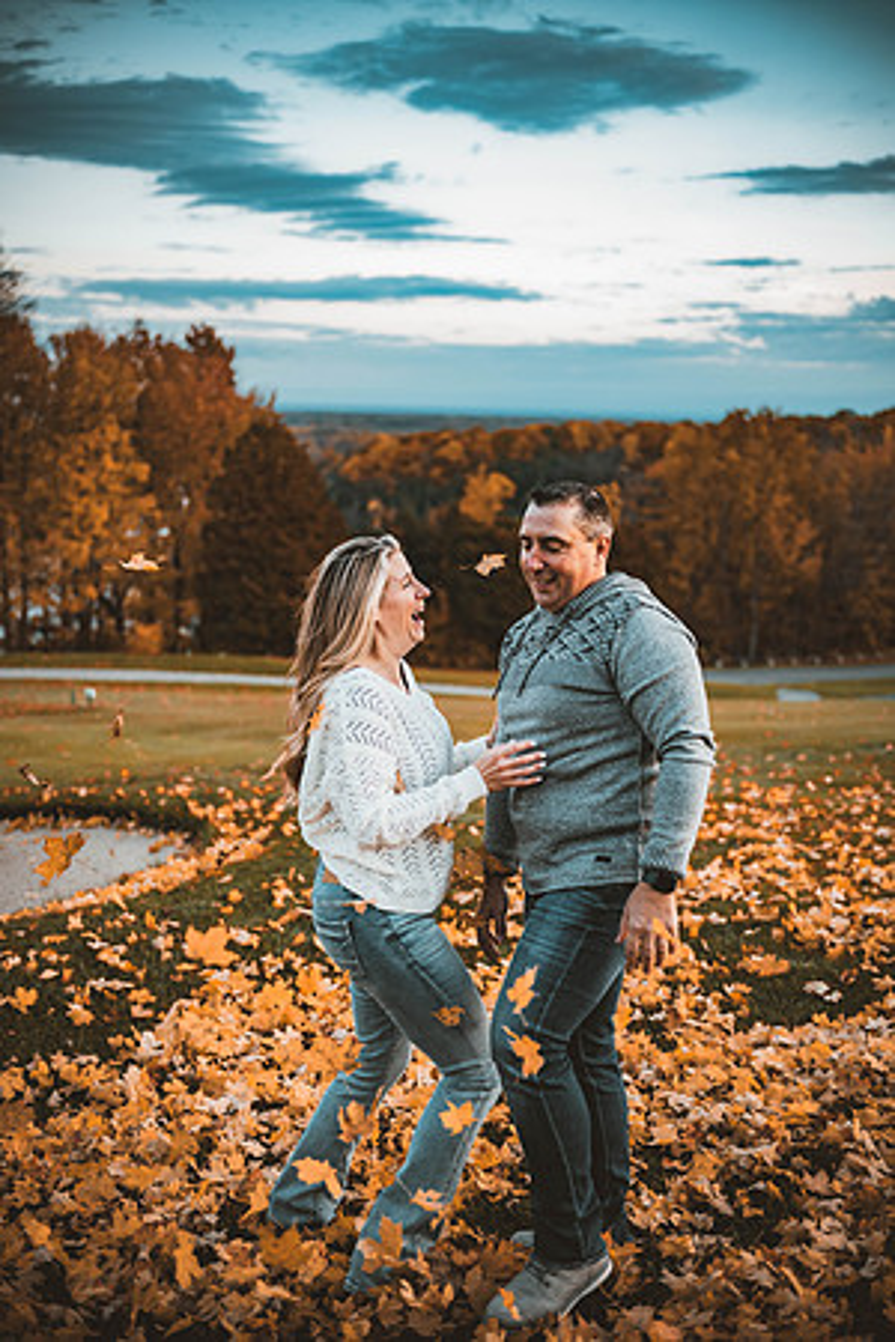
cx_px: 448
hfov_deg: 33.4
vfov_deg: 48.5
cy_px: 671
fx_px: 1492
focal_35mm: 40
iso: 1000
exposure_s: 1/640
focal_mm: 40
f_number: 2
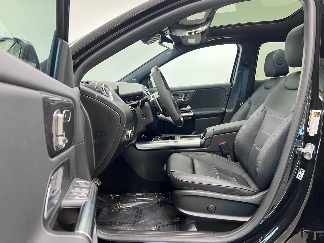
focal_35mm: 26
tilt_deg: -8.0
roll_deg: +1.1
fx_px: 243
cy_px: 122
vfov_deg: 53.1
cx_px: 162
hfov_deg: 67.3
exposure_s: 1/60
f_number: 1.5
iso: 320
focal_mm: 5.7
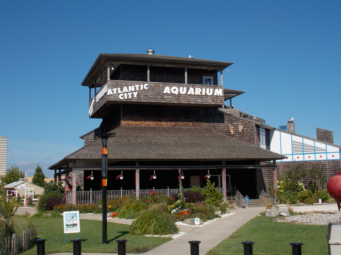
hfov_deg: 41.2
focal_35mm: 46
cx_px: 170
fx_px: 453
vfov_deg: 31.5
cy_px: 128
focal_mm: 8.1
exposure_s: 1/1250
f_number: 3.7
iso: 80
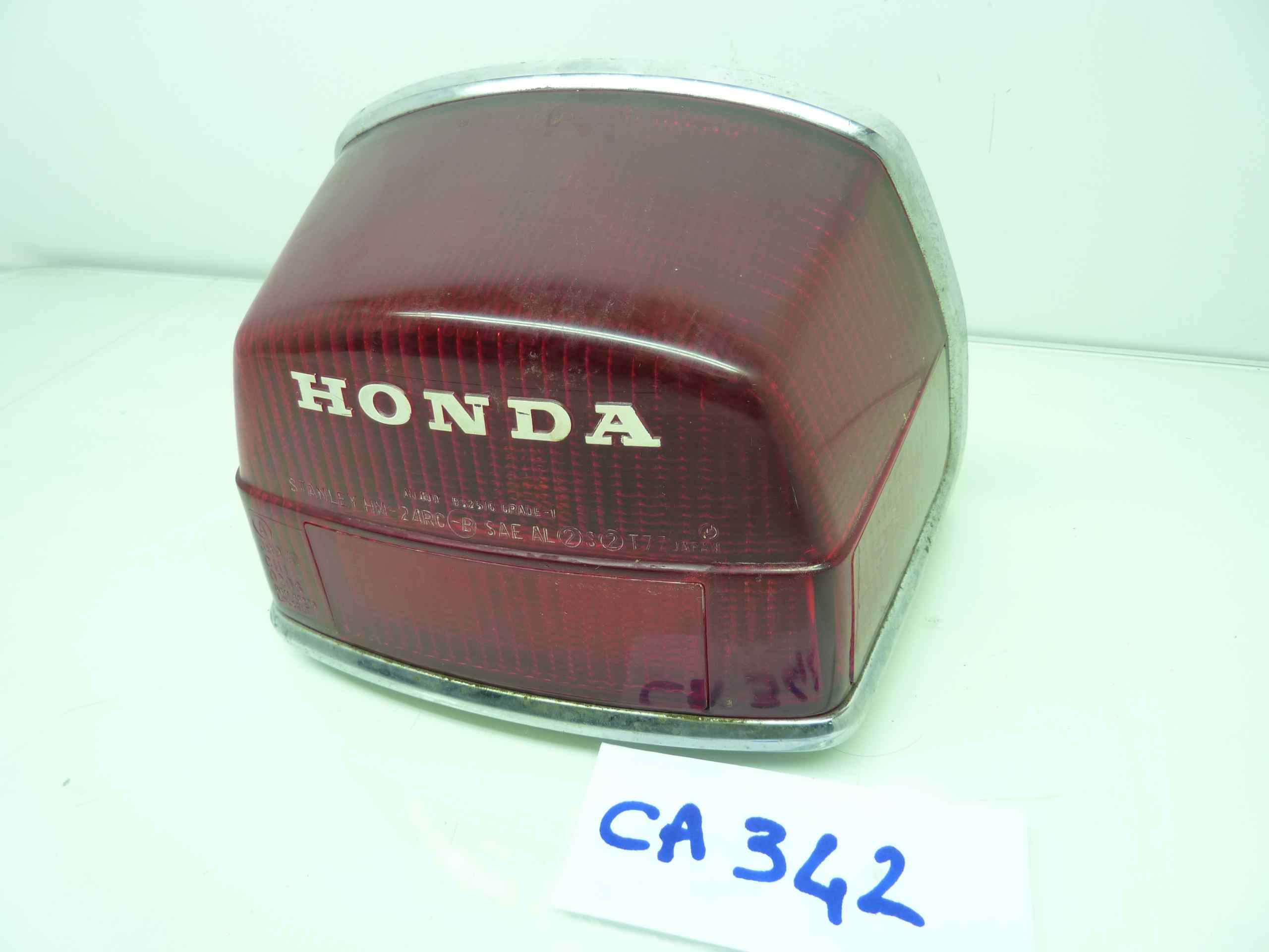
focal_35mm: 25
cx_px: 634
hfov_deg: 69.4
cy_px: 476
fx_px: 916
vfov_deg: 54.9
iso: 125
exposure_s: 1/15
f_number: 3.3
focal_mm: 4.1
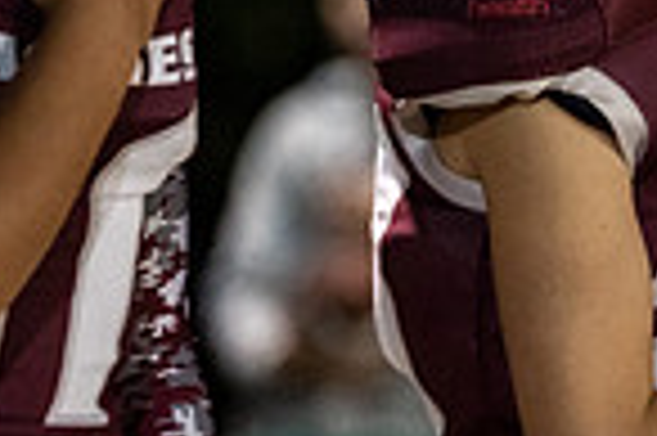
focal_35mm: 655
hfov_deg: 3.1
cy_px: 88
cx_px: 981
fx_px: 11940
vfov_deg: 2.1
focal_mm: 165
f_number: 2.8
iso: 5000
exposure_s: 1/320
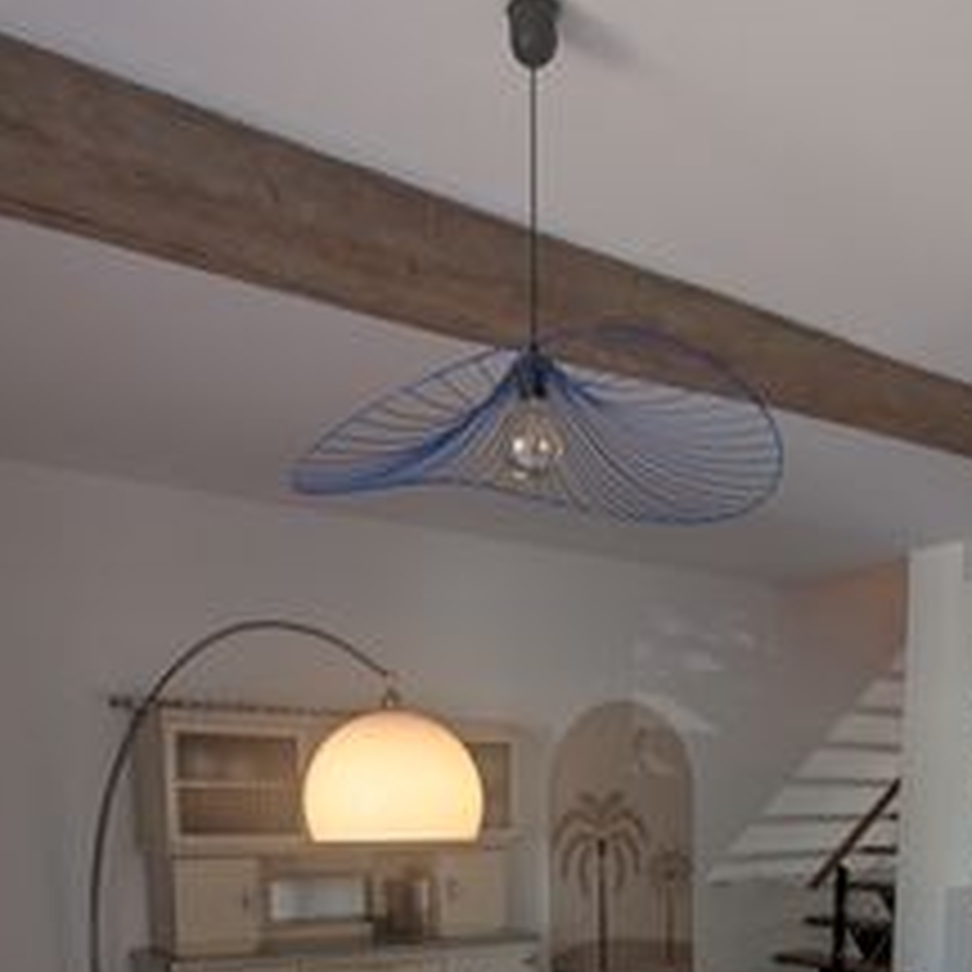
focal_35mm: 32
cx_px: 549
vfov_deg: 43.8
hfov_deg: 51.0
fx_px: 1017
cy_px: 968
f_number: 2.2
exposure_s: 1/23.8
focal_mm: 1.95
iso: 50
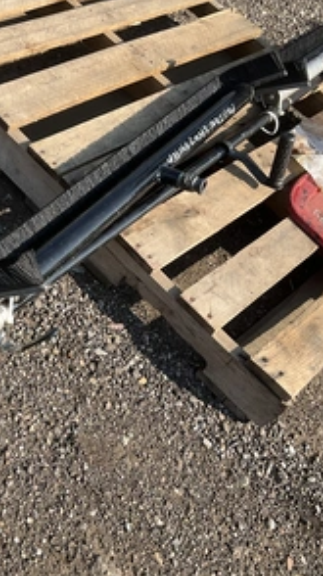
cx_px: 41
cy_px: 284
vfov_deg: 47.4
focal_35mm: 43
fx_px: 656
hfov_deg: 26.8
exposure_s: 1/912
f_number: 1.8
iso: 25
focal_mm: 3
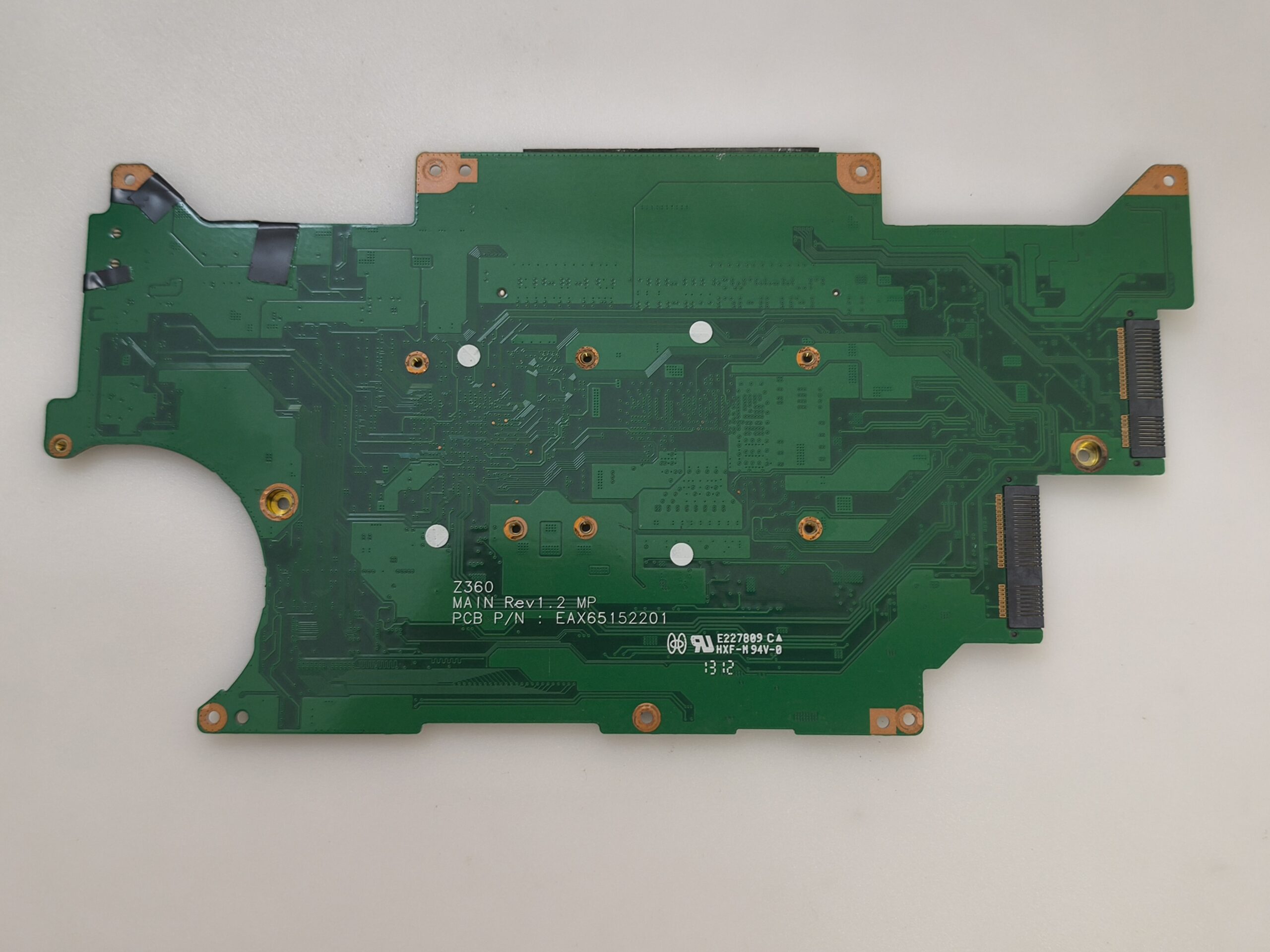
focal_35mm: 35
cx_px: 635
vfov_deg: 40.7
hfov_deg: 52.6
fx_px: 1284
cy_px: 476
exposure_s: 1/50
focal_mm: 6.57
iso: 320
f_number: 1.6
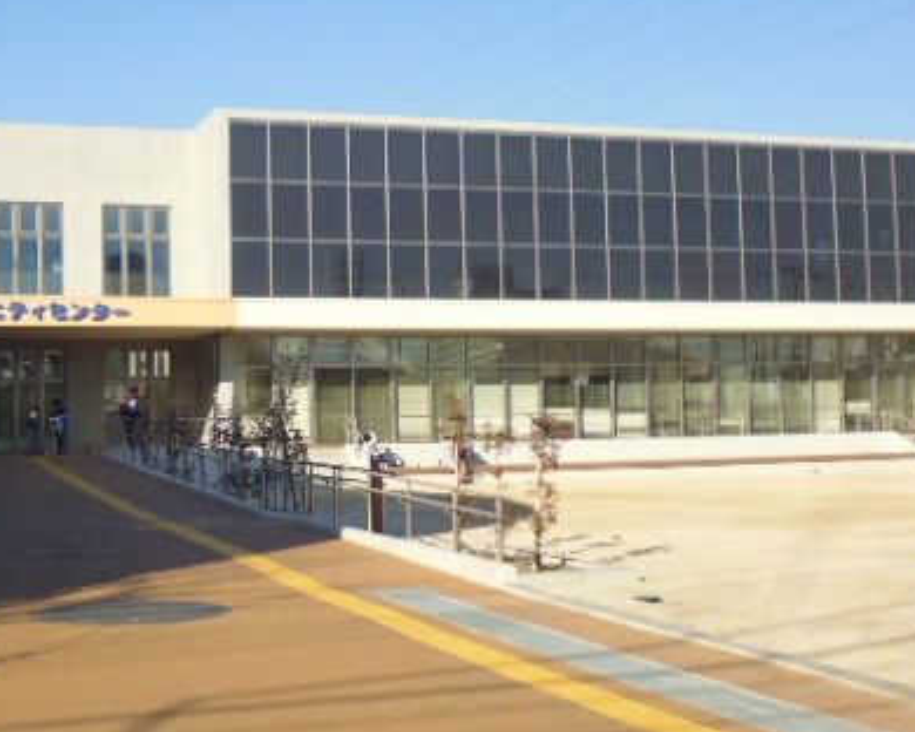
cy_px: 343
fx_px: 1517
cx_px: 307
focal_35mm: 56
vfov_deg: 27.1
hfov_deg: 33.3
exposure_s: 1/200
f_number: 10
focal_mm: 6.3
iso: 200
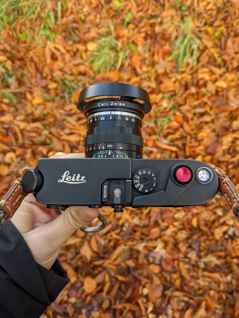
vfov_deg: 65.3
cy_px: 159
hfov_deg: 51.4
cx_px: 120
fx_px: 249
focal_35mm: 27
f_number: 1.73
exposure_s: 1/104
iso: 53
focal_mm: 4.38
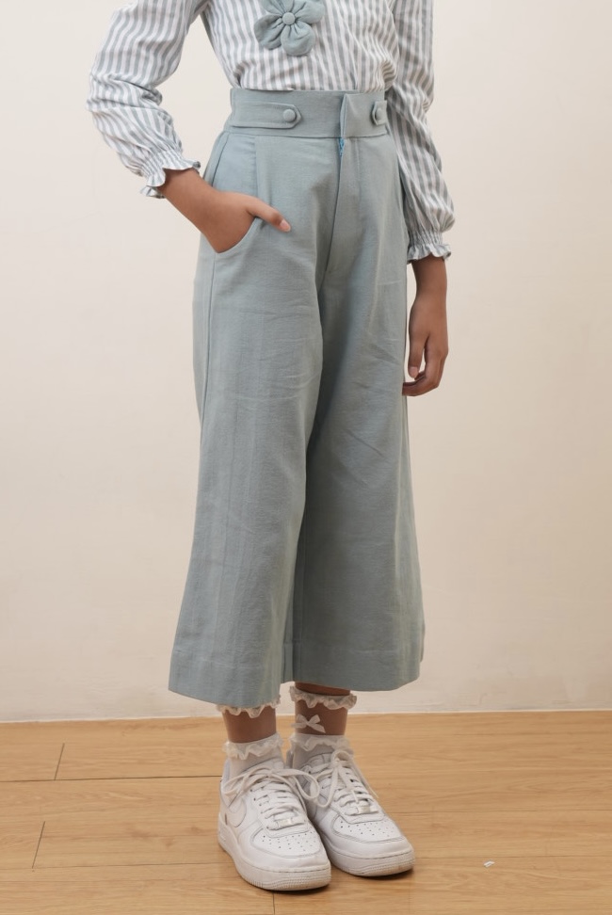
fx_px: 1349
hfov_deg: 25.6
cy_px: 458
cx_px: 306
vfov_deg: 37.5
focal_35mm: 53
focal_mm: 53
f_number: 6.3
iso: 320
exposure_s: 1/160
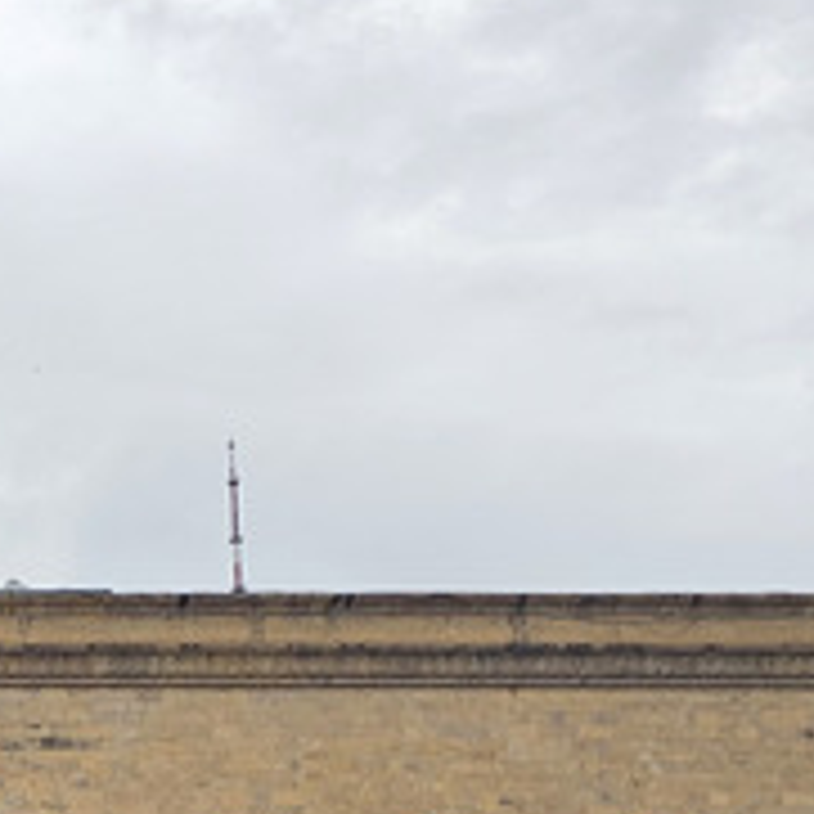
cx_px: -607
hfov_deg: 16.5
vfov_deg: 17.4
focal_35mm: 90
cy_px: 1219
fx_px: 2394
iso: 64
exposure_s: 1/359
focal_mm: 6.3
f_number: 1.7
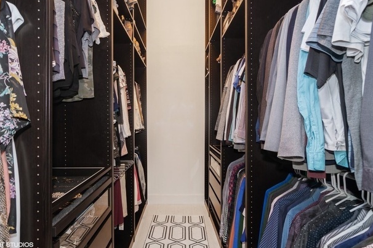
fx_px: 197
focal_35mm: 19
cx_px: 177
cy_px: 122
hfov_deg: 86.9
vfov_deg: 64.4
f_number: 8
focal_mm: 12
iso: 200
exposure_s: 1/1.25
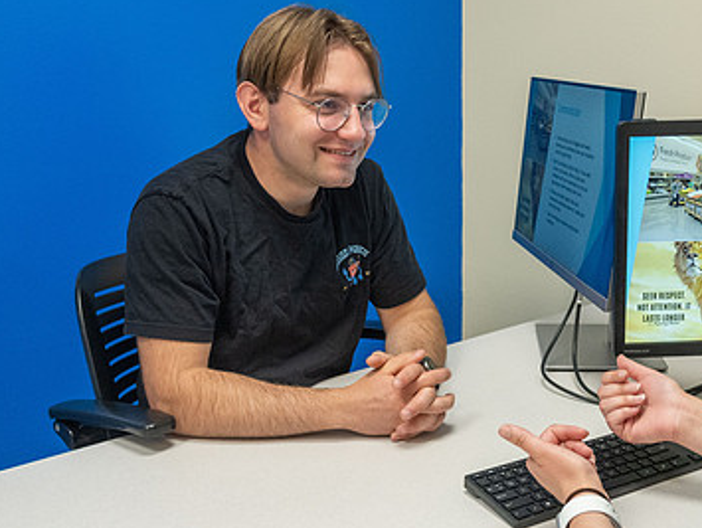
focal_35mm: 44
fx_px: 893
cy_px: 310
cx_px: 455
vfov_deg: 32.9
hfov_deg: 42.4
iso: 1250
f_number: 4
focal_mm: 24
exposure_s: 1/250
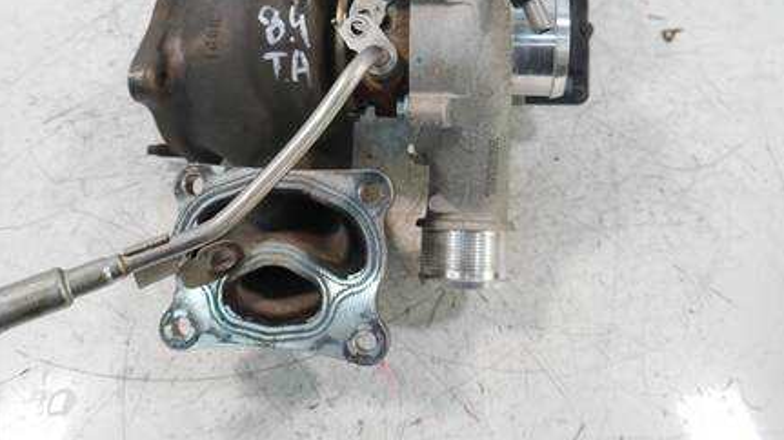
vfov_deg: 34.0
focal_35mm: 34
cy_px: 115
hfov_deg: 58.0
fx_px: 707
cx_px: 360
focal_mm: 14
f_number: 3.5
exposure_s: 1/60
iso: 500
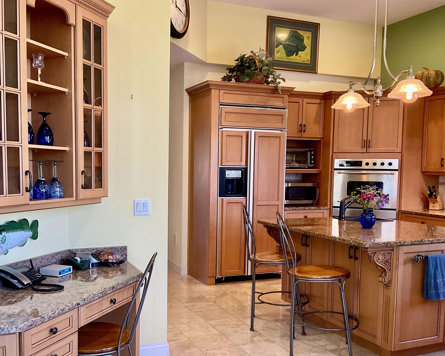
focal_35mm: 36
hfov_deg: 50.1
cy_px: 204
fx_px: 474
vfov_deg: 41.1
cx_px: 191
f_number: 1.8
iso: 125
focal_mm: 3
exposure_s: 1/60
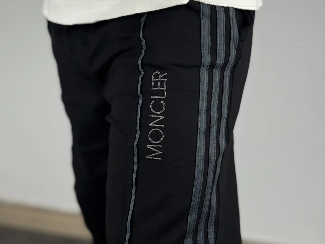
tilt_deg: -8.0
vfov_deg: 22.6
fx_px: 610
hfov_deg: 29.8
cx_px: 160
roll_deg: +1.4
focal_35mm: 65
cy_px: 96
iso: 64
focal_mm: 6.76
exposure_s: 1/382
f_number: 1.78
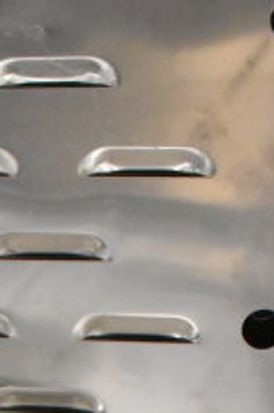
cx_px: -224
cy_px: 730
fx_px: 1363
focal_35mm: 119
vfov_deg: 15.1
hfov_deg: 10.7
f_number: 3.5
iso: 7200
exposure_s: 1/30
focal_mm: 18
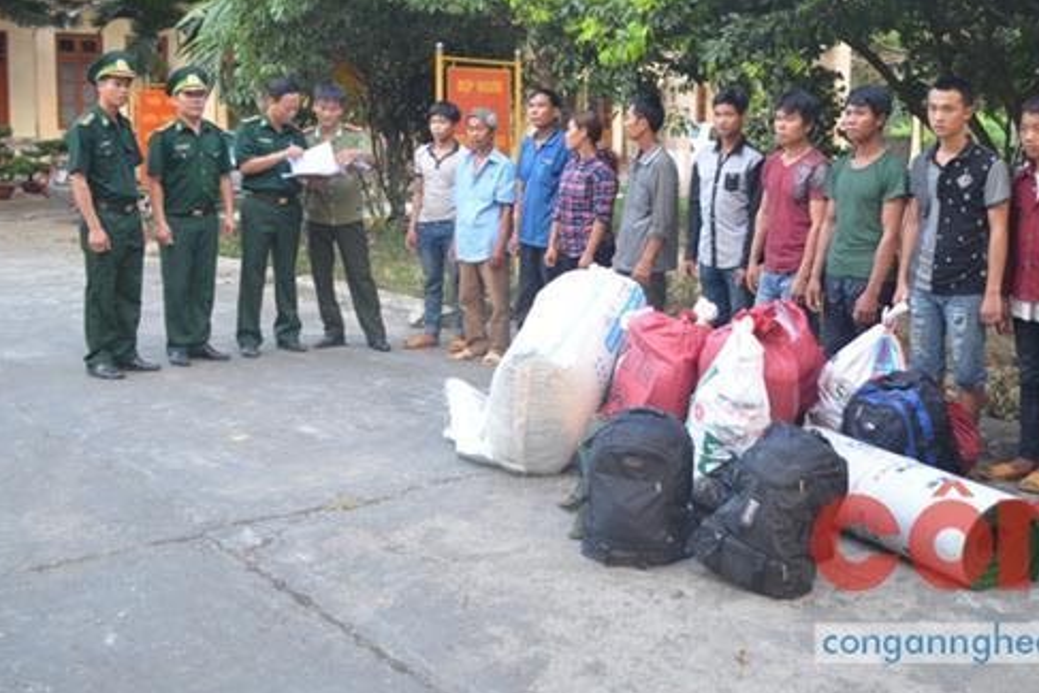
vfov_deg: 30.9
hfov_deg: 45.0
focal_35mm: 43
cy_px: 213
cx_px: 659
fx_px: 1241
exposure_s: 1/60
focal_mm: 20
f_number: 4
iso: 800
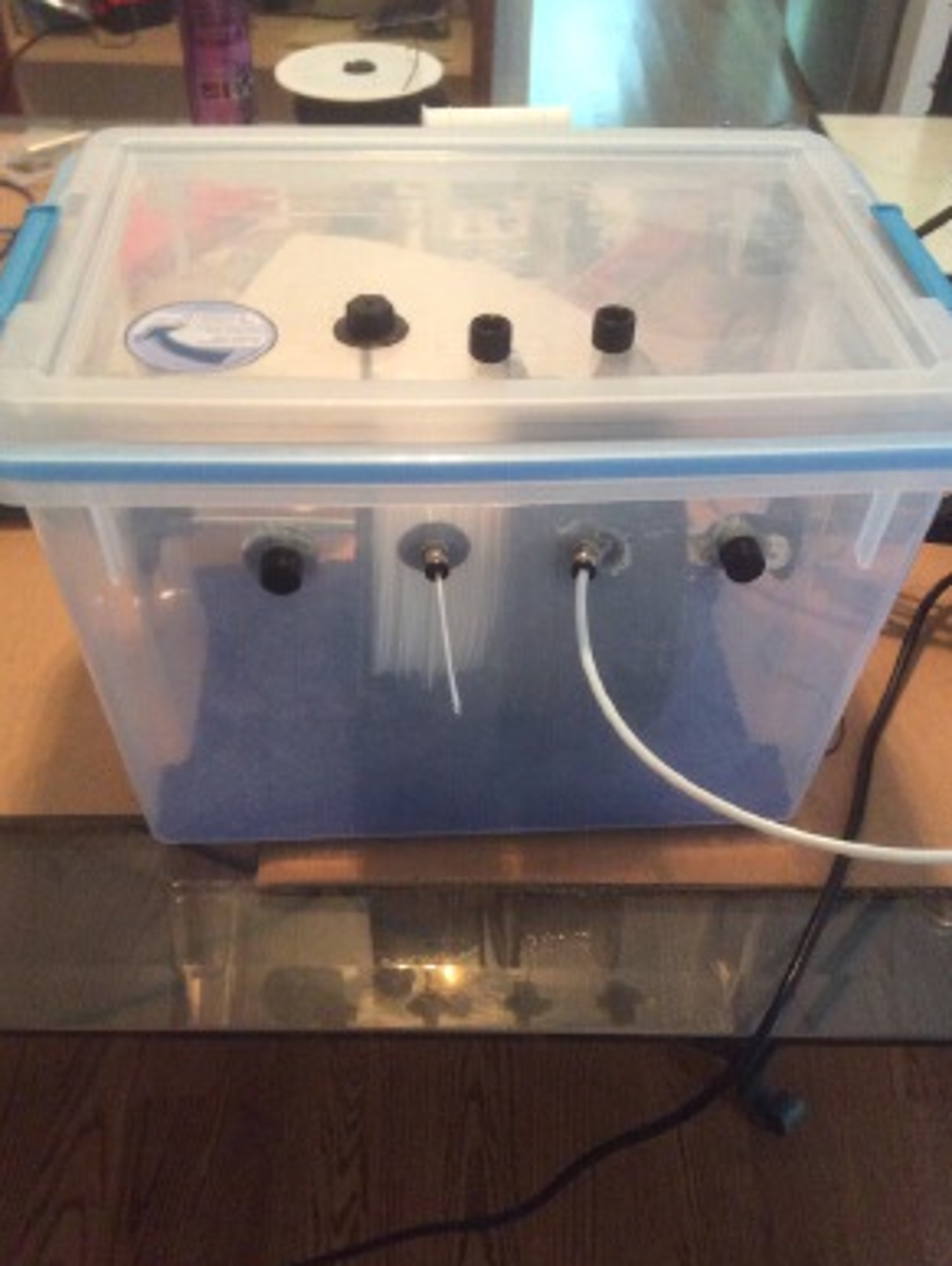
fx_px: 1208
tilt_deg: -45.3
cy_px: 641
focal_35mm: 33
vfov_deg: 55.3
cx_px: 486
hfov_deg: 43.0
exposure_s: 1/15
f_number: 2.4
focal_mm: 3.3
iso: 250
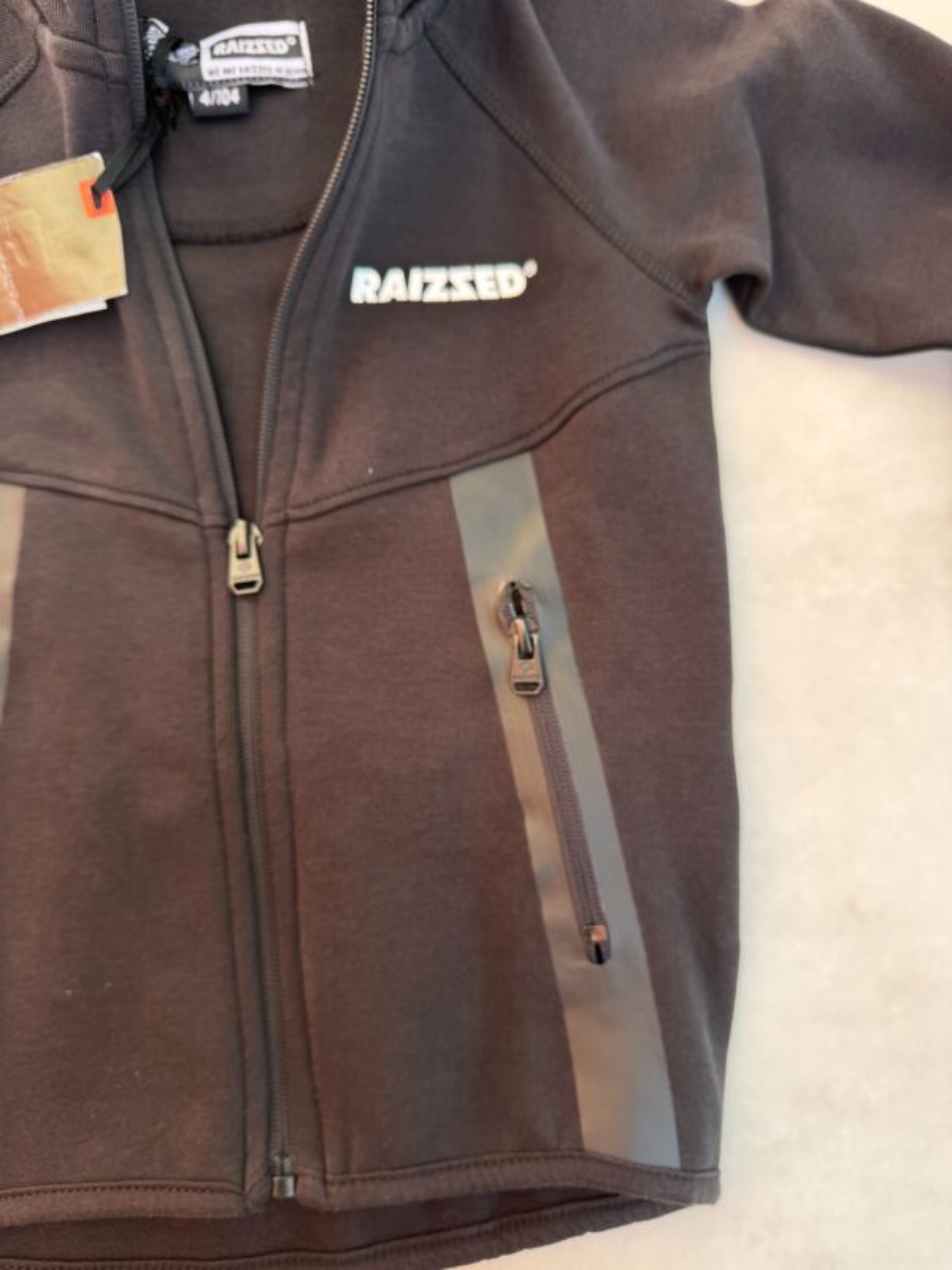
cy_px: 635
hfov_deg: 56.8
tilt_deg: -86.0
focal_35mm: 24
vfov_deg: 71.6
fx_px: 880
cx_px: 476
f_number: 1.78
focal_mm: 6.76
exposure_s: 1/274
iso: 80
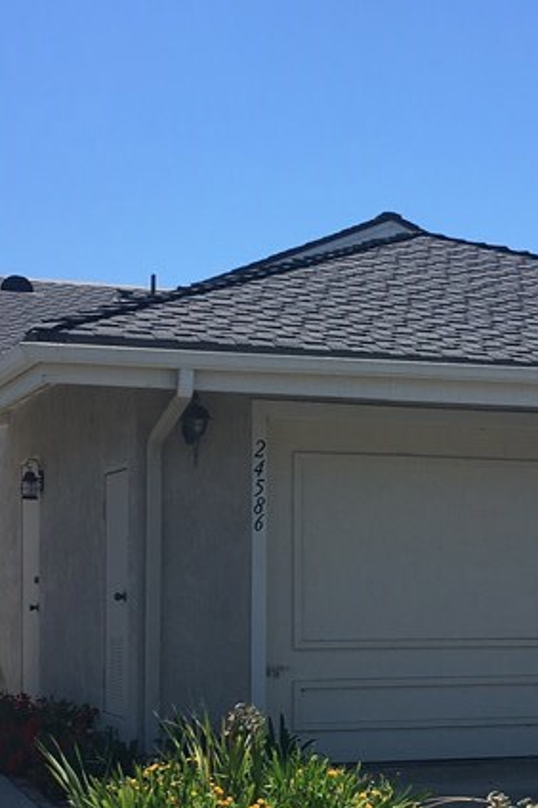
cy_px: 581
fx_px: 1636
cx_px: 351
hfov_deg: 18.6
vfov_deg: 27.4
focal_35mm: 73
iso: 25
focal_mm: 4.15
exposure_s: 1/1304
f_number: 2.2
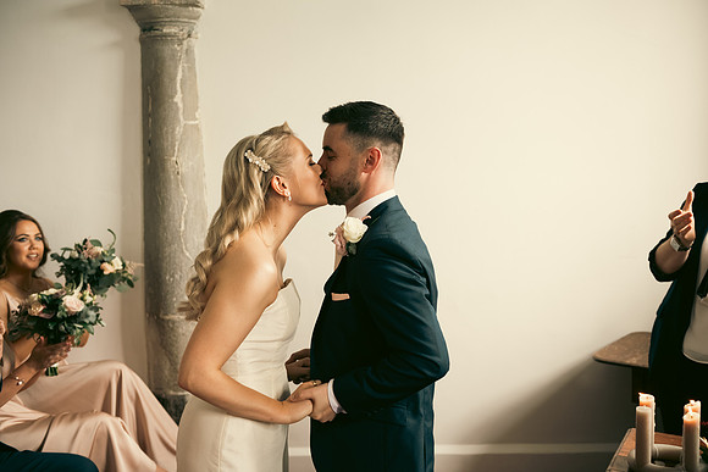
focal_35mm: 42
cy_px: 236
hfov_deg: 46.4
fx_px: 826
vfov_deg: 31.9
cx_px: 354
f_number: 3.5
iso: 800
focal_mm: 42
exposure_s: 1/160
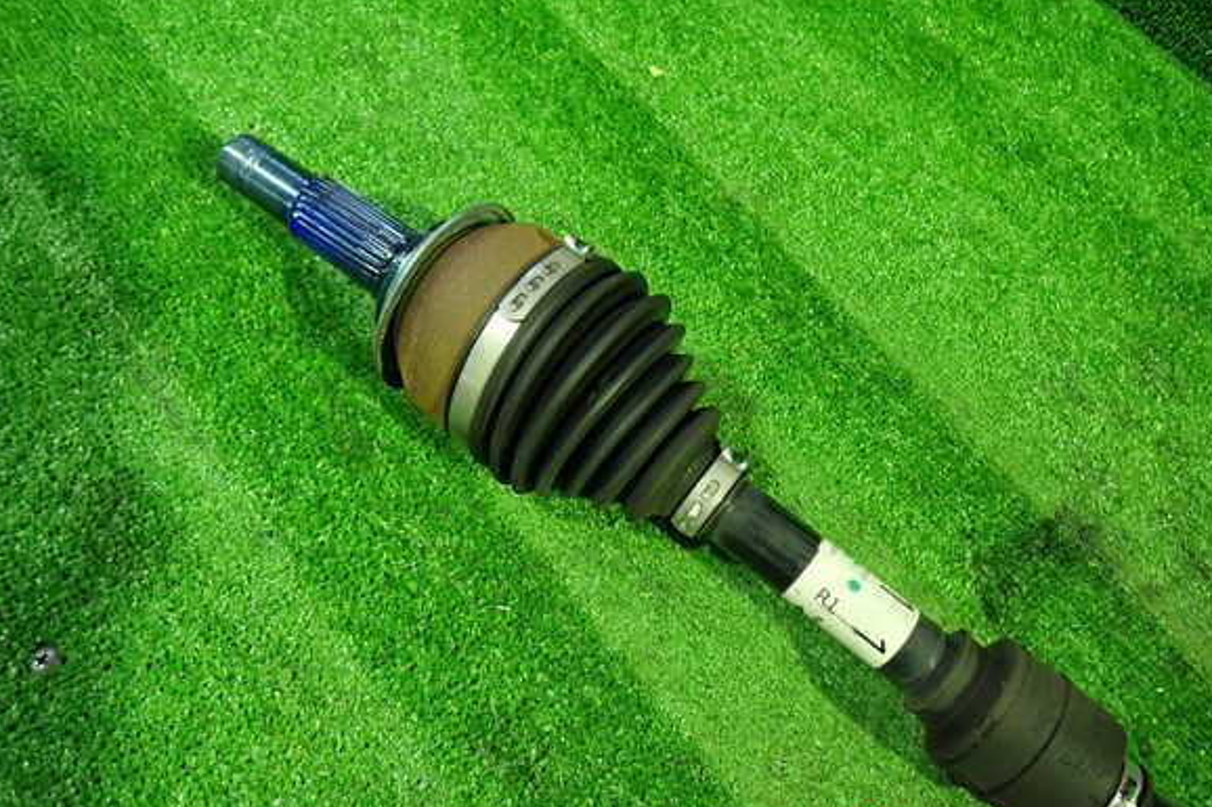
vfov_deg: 47.9
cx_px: 610
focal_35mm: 27
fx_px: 909
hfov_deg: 67.4
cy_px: 398
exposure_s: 1/30
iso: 500
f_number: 2
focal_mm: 4.5
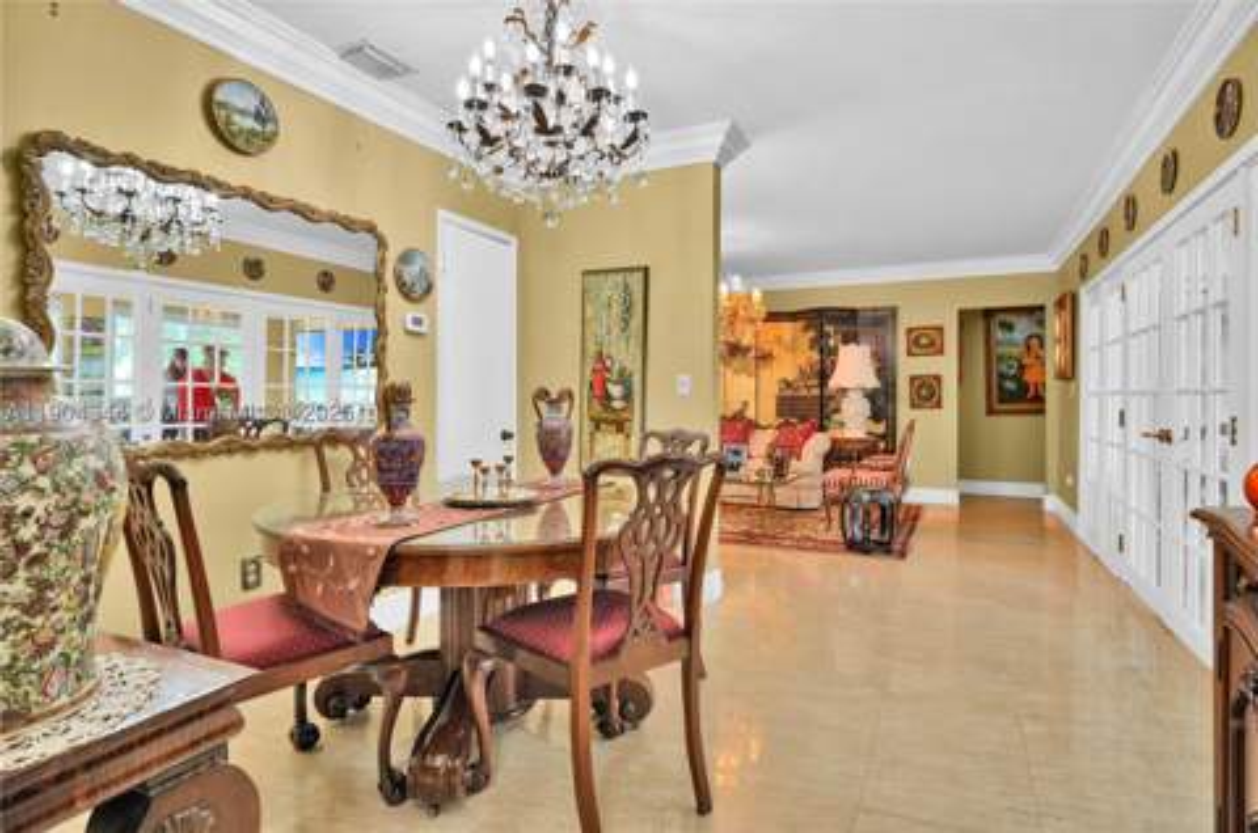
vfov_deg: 61.7
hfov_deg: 84.1
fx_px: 697
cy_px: 416
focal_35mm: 20
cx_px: 629
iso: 500
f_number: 10
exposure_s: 1/1250
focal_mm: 20
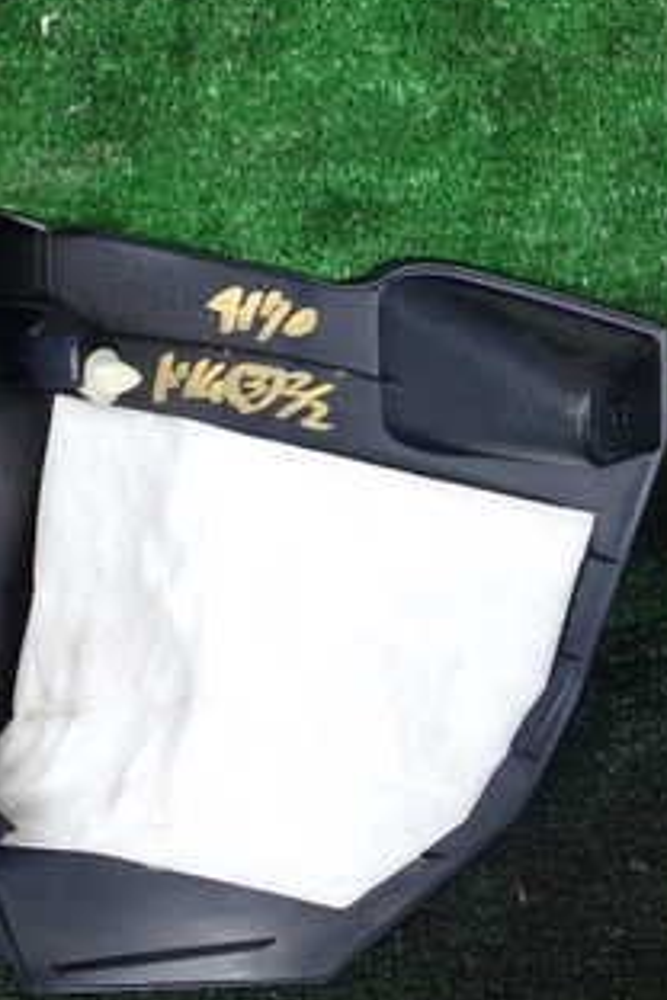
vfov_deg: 33.3
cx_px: 699
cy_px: 417
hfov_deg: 21.6
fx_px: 1667
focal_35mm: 60
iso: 100
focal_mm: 5.4
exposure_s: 1/80
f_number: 3.2
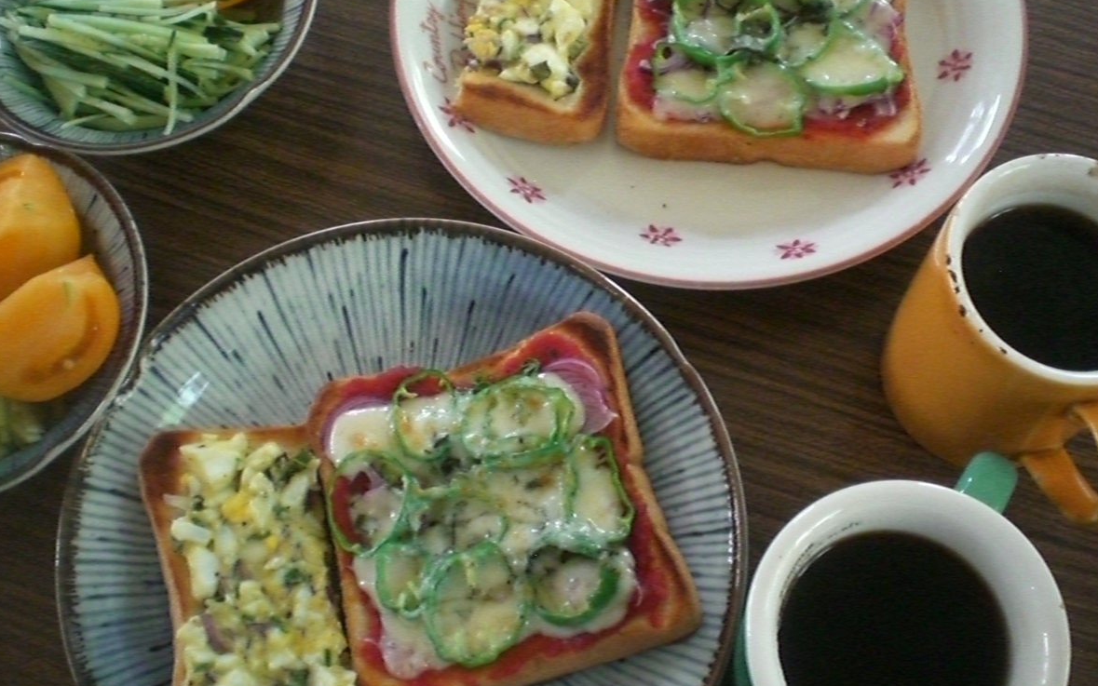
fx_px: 1227
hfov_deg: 48.2
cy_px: 296
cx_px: 553
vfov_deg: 31.2
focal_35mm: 41
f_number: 3.1
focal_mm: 6.3
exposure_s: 1/100
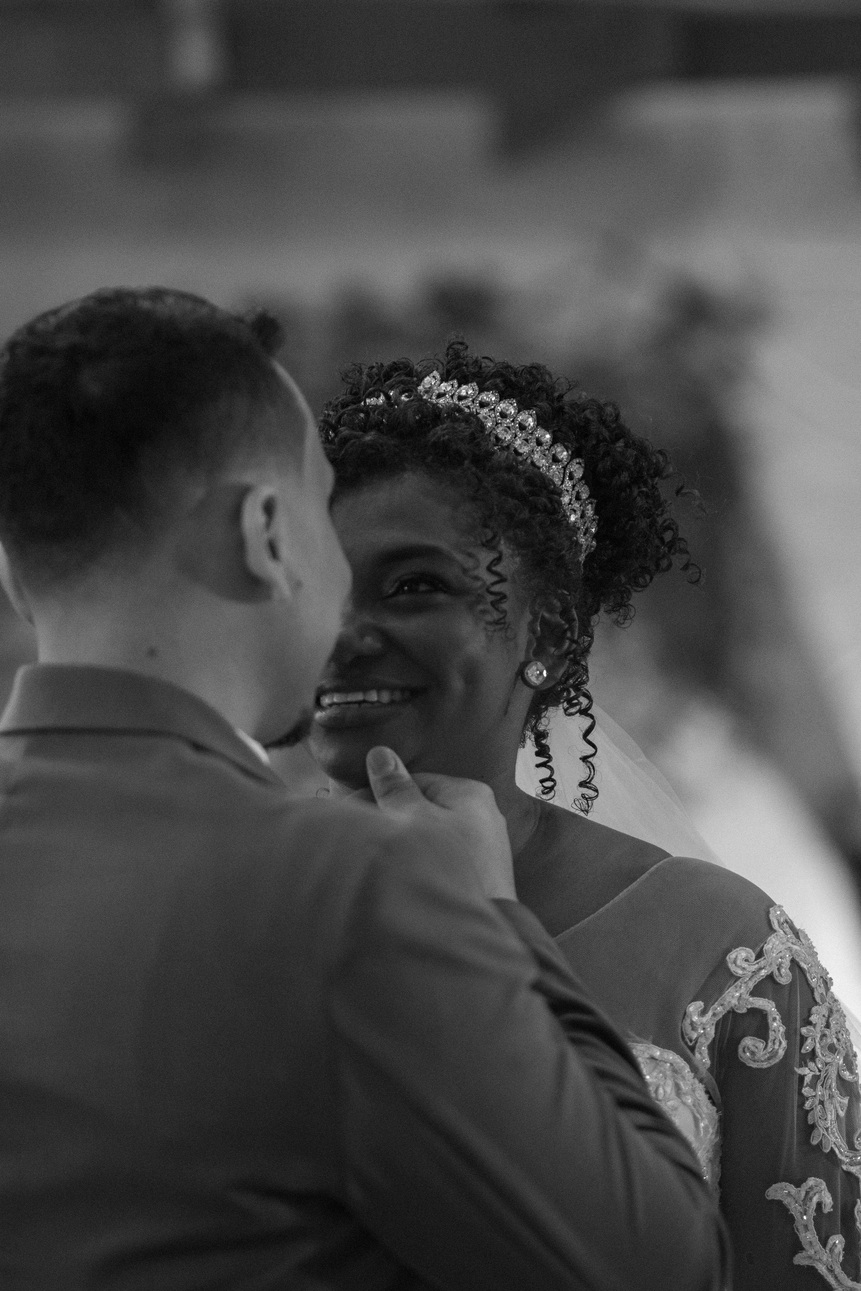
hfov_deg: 10.8
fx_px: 4574
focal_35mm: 128
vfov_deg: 16.1
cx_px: 430
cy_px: 646
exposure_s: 1/500
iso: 1250
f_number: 1.8
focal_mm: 85
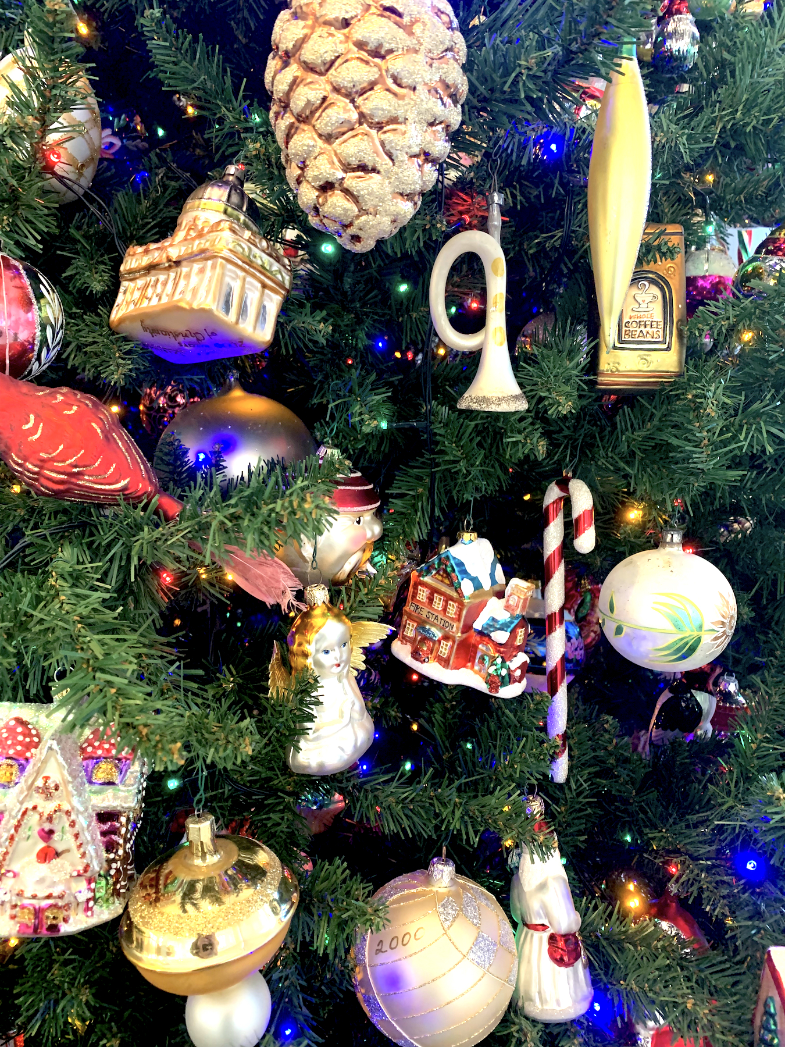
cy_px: 524
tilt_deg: -6.9
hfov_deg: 53.1
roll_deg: -1.0
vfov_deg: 67.3
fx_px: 786
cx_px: 392
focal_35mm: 26
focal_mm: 4.25
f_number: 1.8
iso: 400
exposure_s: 1/44
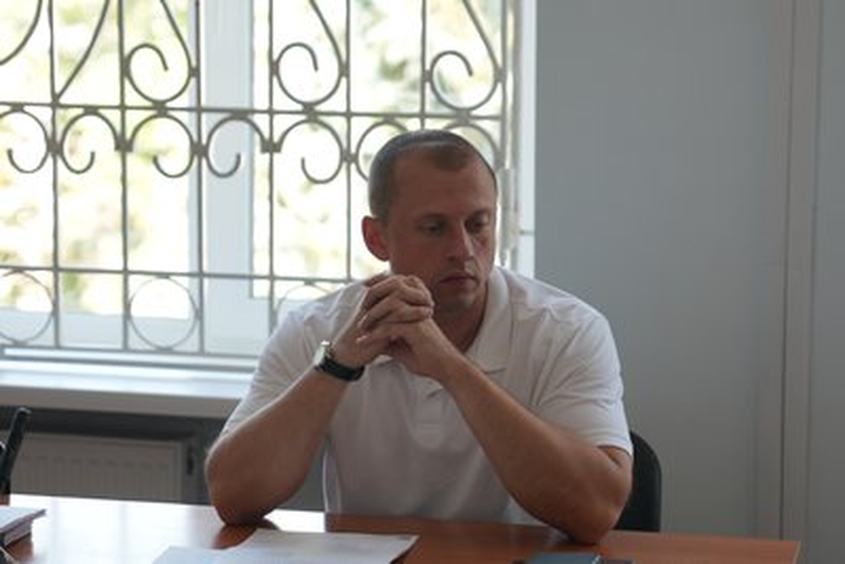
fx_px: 2465
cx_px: 422
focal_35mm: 105
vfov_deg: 13.1
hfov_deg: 19.4
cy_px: 282
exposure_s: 1/50
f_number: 2.8
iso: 320
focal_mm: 70
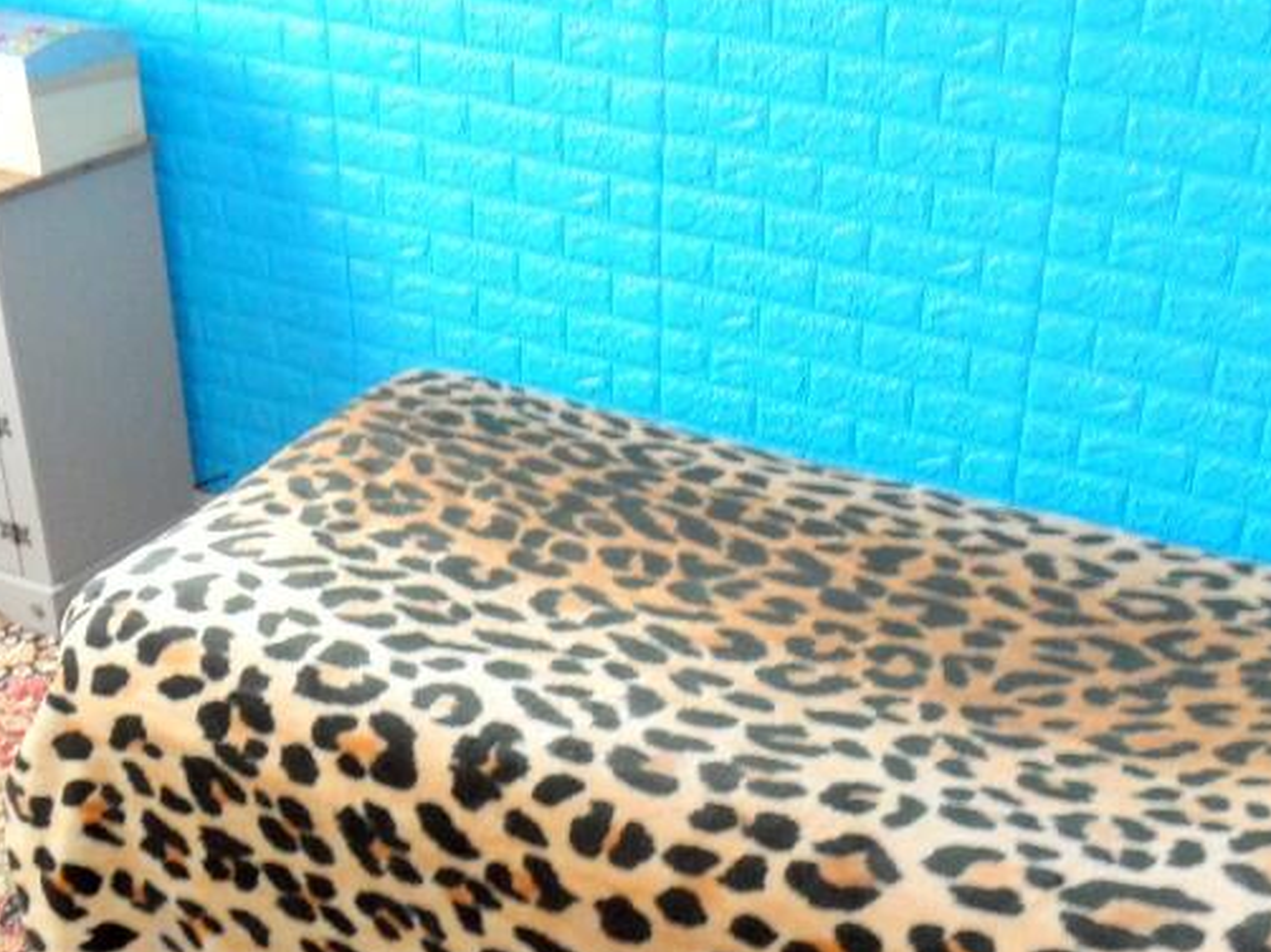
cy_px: 782
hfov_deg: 38.9
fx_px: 1798
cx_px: 714
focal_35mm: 49
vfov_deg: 28.9
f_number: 3.2
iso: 200
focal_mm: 3.9
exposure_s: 1/30
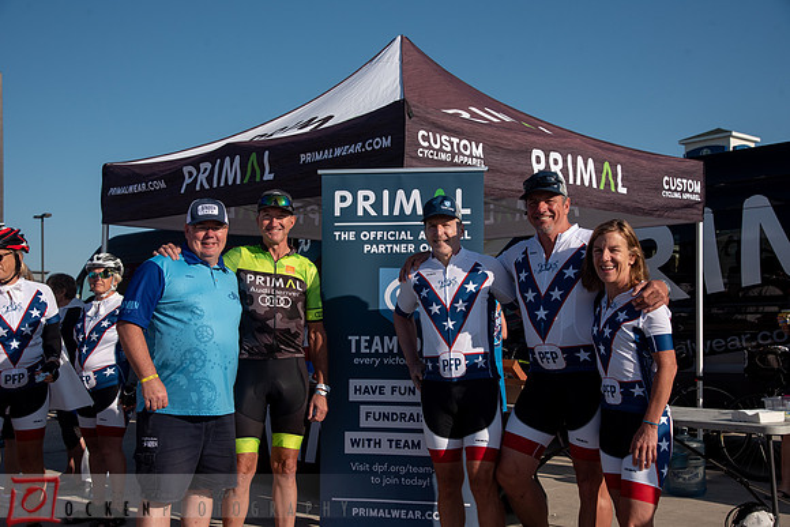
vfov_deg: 30.5
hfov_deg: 44.5
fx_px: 966
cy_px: 264
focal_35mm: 44
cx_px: 395
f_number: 7.1
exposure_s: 1/1600
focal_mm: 44
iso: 250
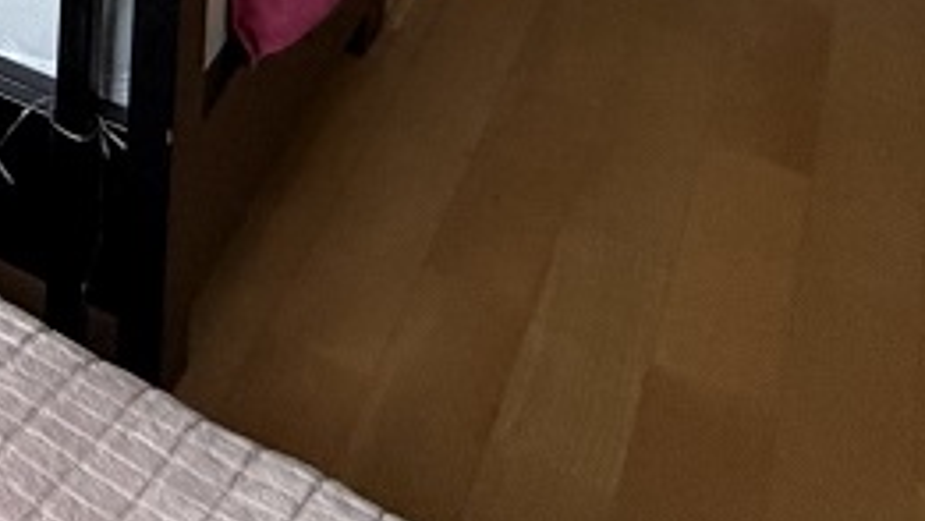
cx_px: -861
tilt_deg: -4.8
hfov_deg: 19.5
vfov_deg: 12.5
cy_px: -819
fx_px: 1717
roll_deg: +0.8
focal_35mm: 70
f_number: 2.2
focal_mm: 2.22
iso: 200
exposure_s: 1/121
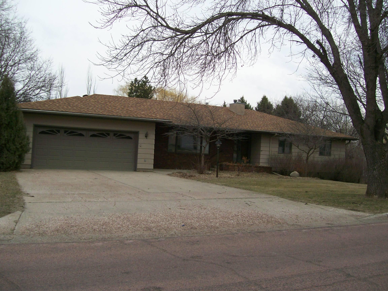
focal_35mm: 36
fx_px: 404
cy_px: 146
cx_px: 194
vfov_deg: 39.7
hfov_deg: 51.4
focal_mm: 6
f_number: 2.7
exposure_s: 1/657
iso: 80
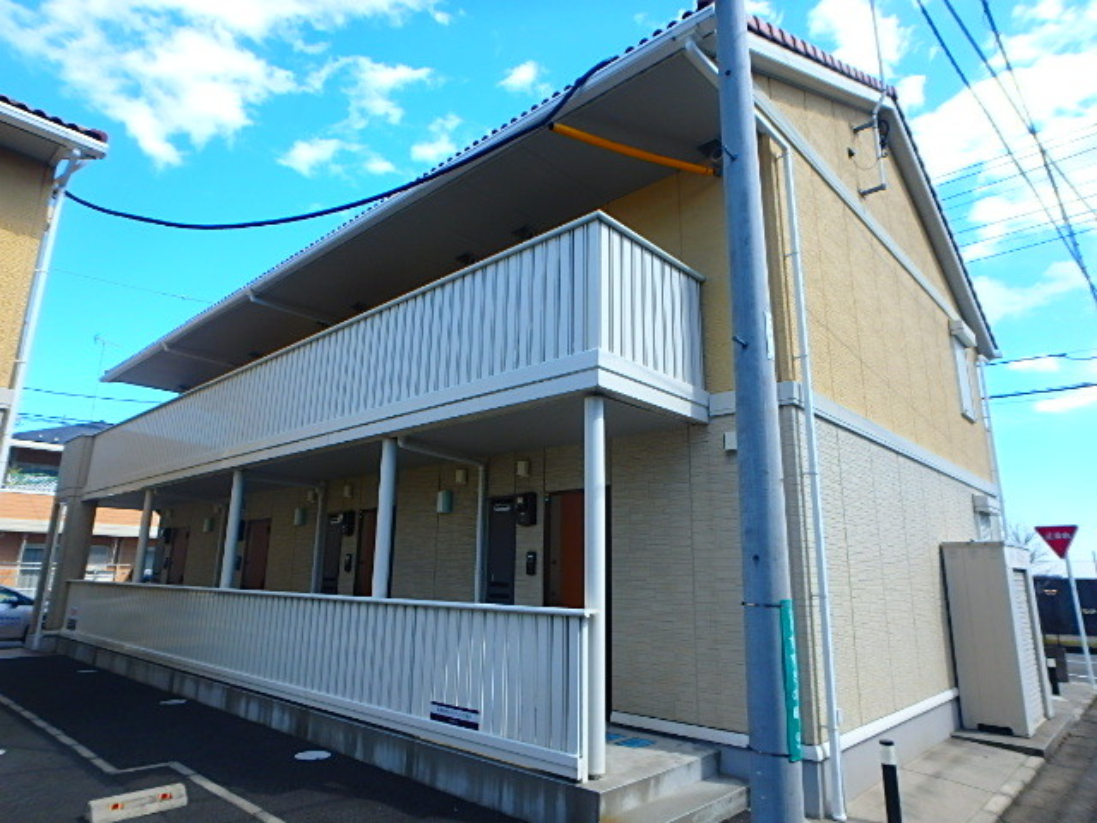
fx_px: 666
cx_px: 548
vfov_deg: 63.4
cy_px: 412
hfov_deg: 79.0
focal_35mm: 21
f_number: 3.5
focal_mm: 3.7
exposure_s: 1/500
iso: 125
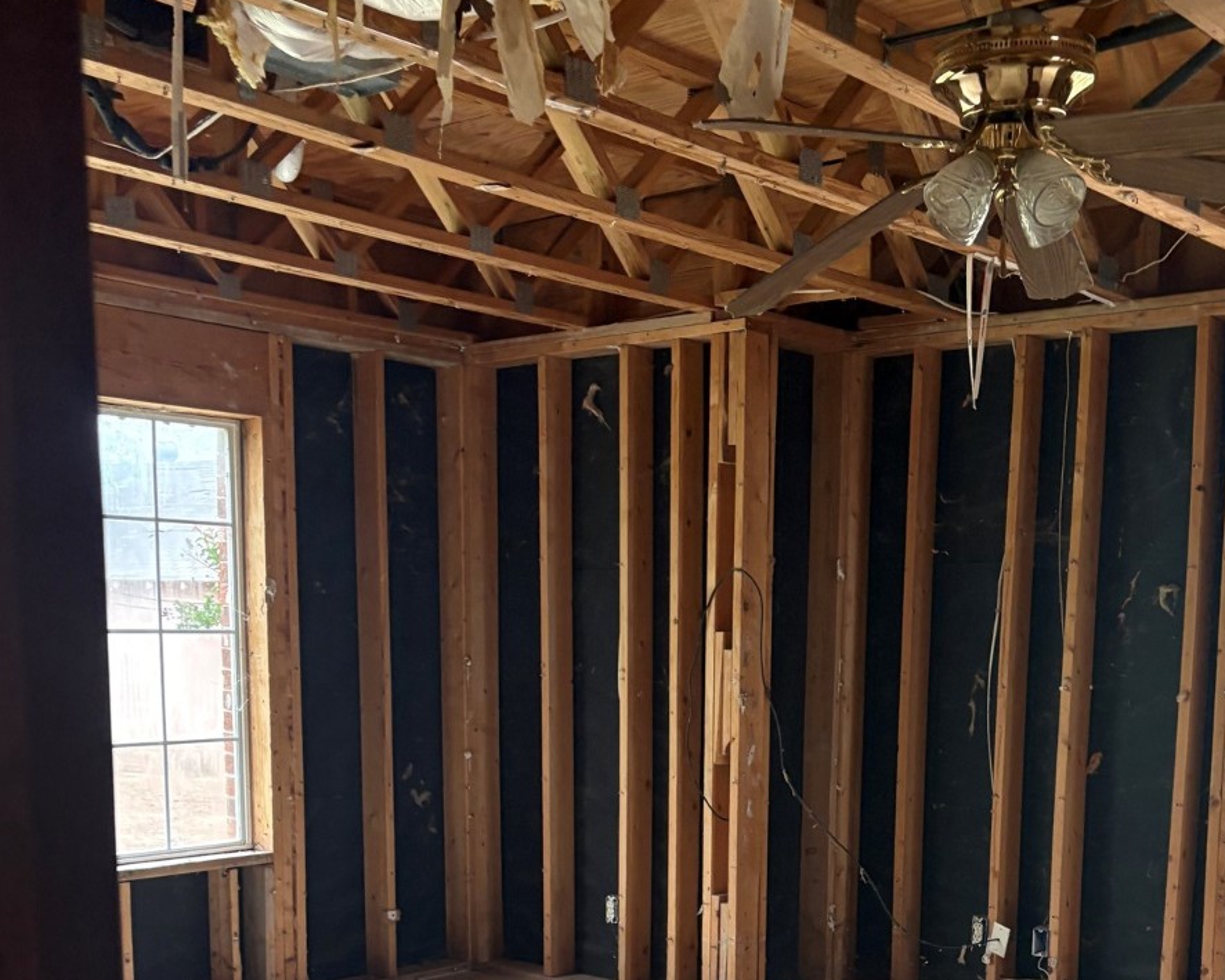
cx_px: 730
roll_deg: +1.0
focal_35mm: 44
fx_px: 1595
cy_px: 835
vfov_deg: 32.8
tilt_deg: -3.0
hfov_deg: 41.8
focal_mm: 5.96
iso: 250
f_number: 1.6
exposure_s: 1/60
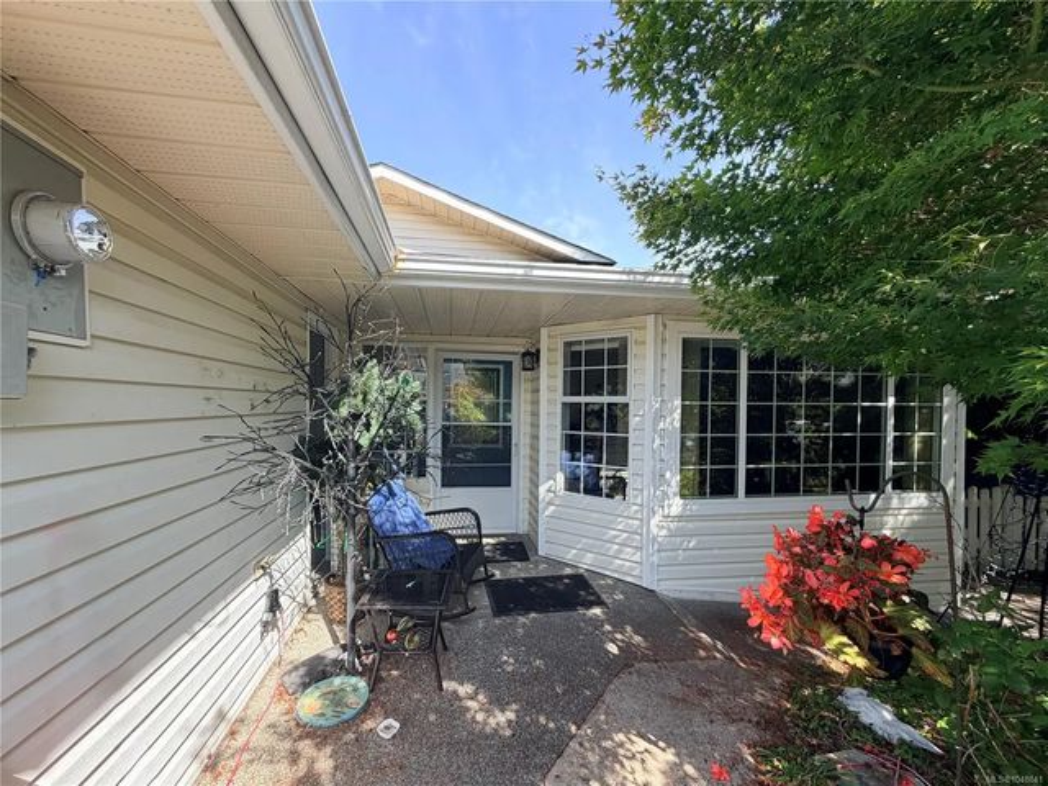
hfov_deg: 102.1
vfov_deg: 85.7
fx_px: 424
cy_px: 393
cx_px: 524
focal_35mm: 14
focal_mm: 2.22
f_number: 2.2
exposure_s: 1/359
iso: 50
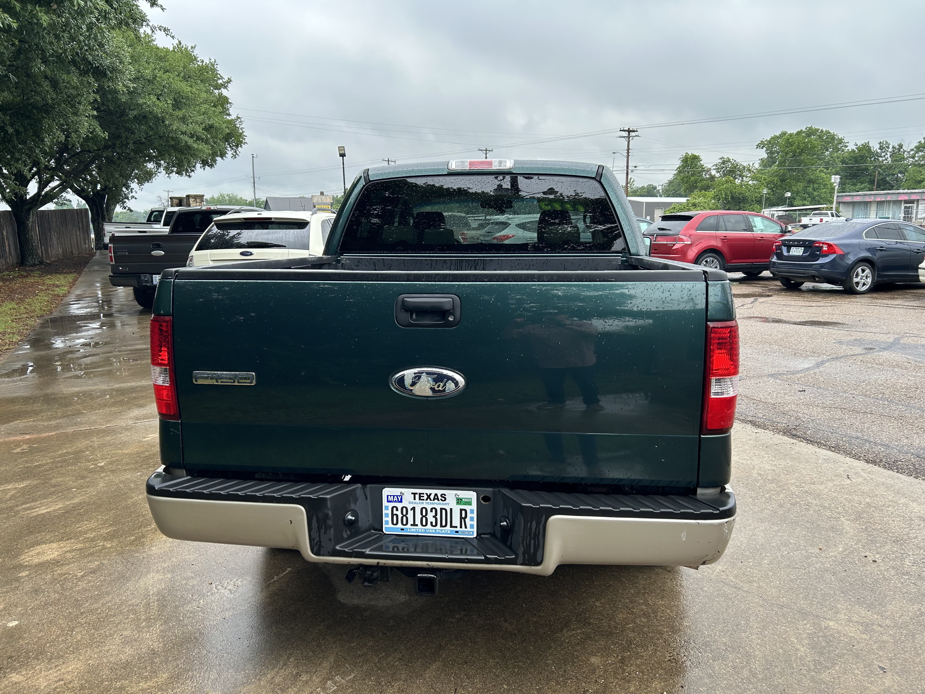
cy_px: 347
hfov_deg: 67.3
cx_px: 462
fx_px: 695
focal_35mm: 26
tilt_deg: -10.5
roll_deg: +0.4
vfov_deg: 53.1
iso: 50
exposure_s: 1/753
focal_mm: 5.7
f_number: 1.5
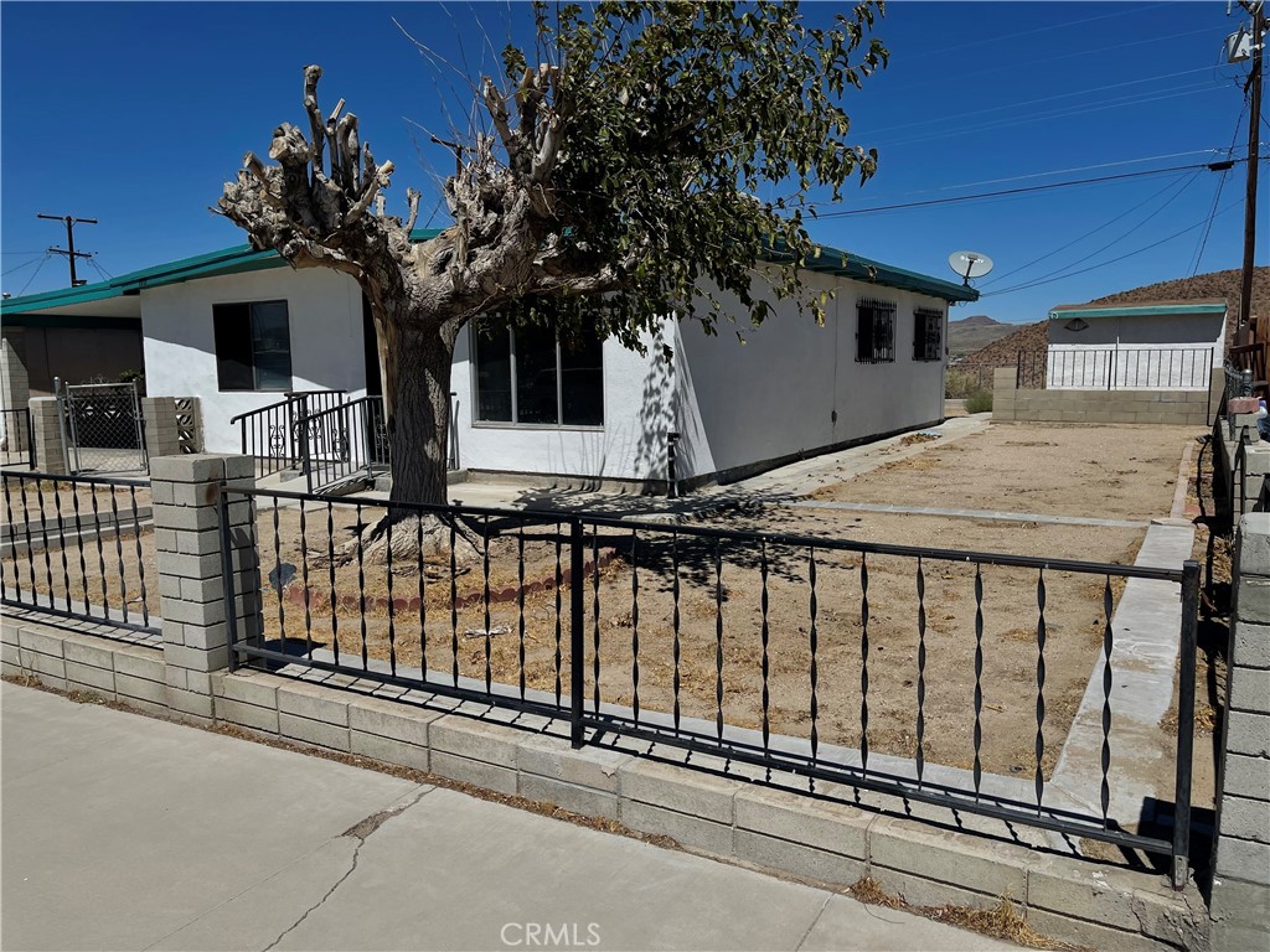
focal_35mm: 25
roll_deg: +0.8
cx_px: 635
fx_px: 917
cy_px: 476
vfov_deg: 54.9
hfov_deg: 69.4
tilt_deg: -8.4
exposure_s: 1/15152
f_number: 1.6
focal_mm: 5.1
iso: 40
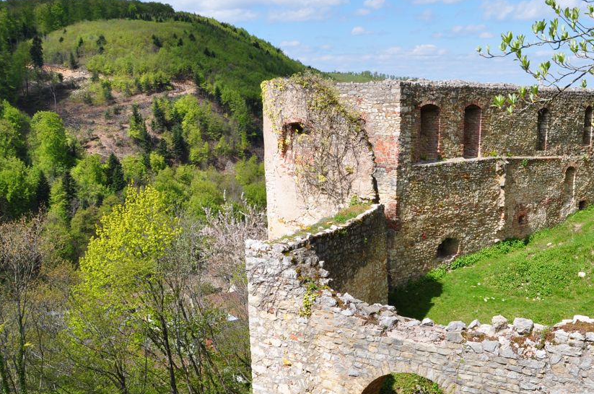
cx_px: 385
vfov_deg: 31.6
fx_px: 692
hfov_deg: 45.9
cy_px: 257
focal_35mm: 42
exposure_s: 1/320
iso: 200
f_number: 10
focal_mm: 18
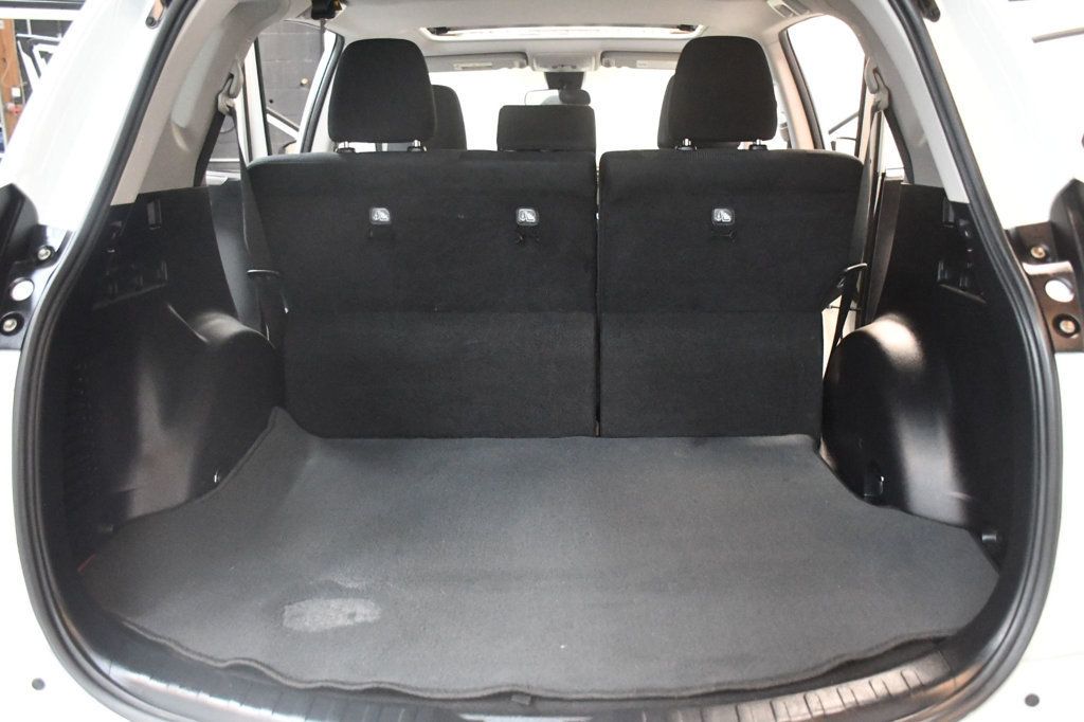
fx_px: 993
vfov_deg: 39.9
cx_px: 542
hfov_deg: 57.2
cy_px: 361
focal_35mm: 33
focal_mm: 22
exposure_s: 1/60
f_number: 3.5
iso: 9000
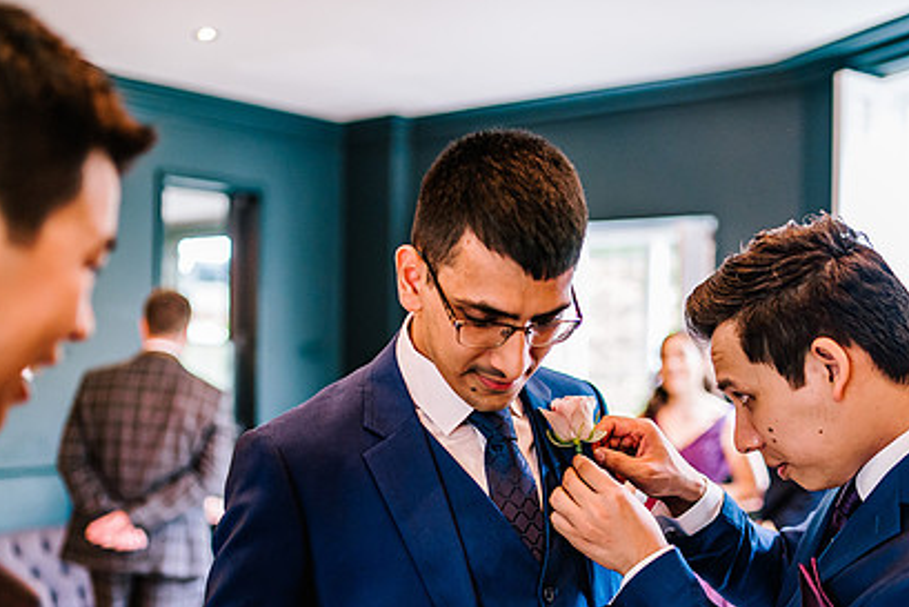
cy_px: 421
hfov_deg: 38.9
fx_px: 1288
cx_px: 453
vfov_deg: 26.3
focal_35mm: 51
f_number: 1.6
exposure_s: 1/250
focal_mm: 35
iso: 1250
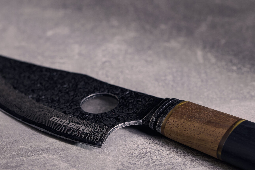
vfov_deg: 14.8
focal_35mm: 92
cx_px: 156
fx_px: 652
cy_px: 122
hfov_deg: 22.1
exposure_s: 1/250
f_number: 5.6
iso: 500
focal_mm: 50
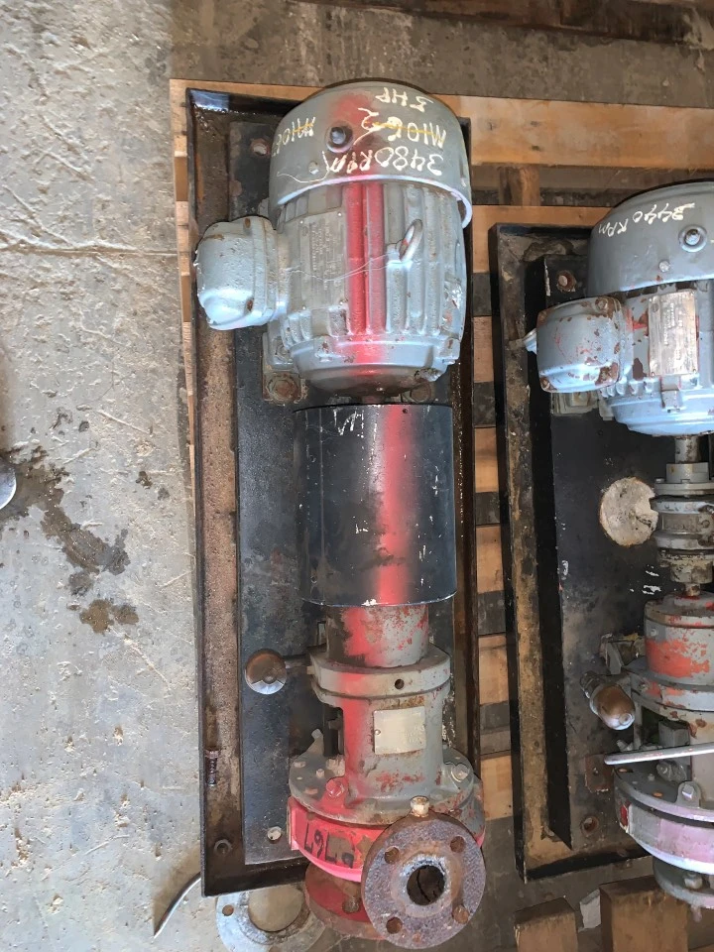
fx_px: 715
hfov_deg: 53.1
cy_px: 476
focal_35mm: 26
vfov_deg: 67.3
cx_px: 357
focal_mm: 4.25
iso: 100
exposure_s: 1/9
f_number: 1.8
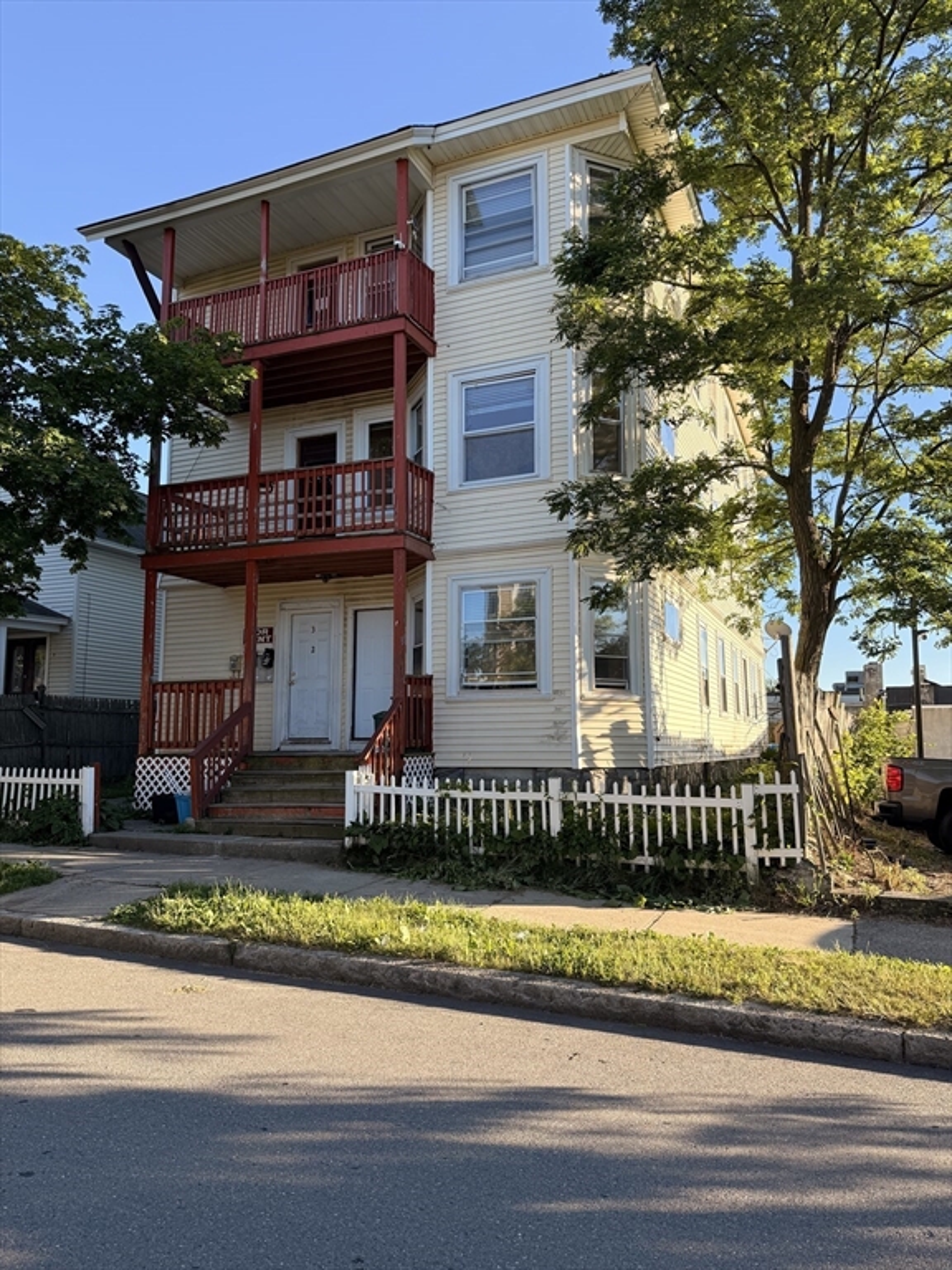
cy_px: 635
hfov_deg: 56.8
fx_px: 880
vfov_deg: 71.6
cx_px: 476
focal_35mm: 24
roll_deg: -0.3
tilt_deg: +7.3
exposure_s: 1/1292
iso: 100
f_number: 1.78
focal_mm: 6.76
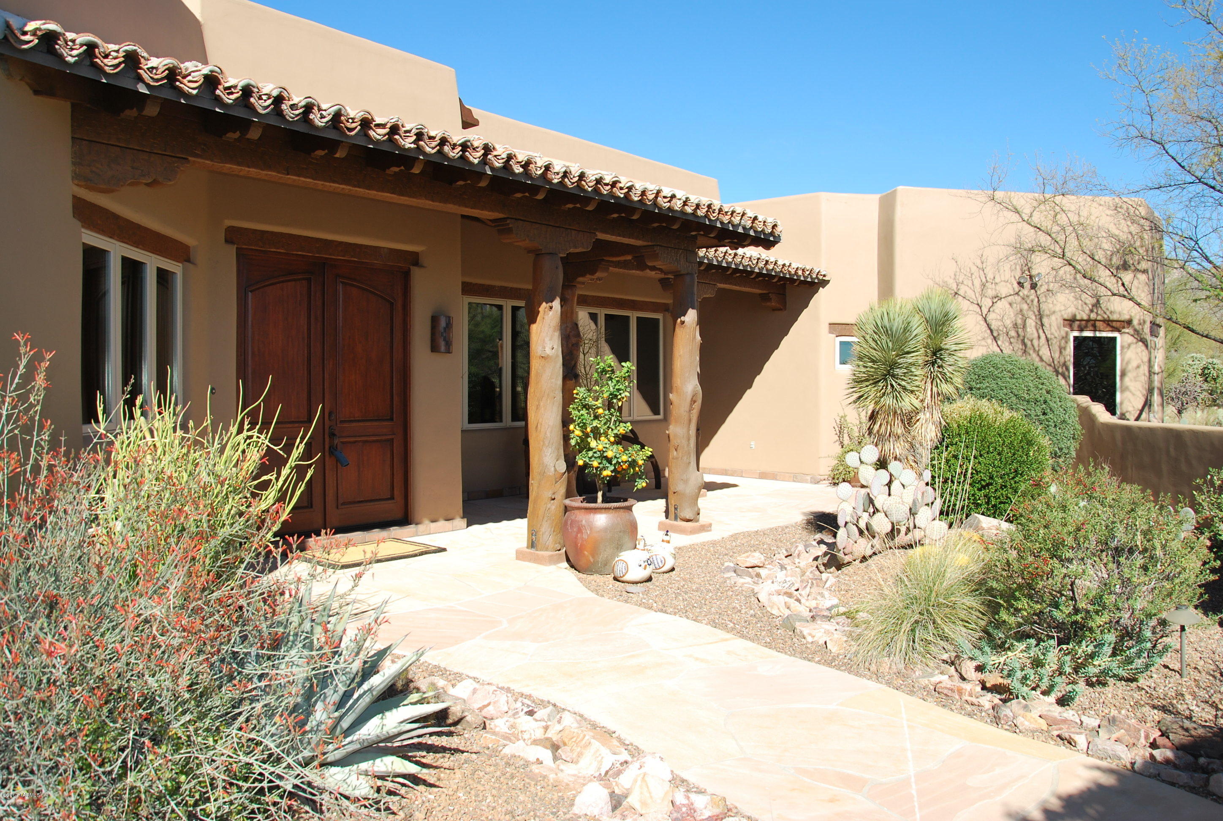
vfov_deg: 48.1
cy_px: 410
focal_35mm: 27
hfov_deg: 67.3
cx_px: 612
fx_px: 919
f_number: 7.1
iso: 100
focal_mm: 18
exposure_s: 1/200
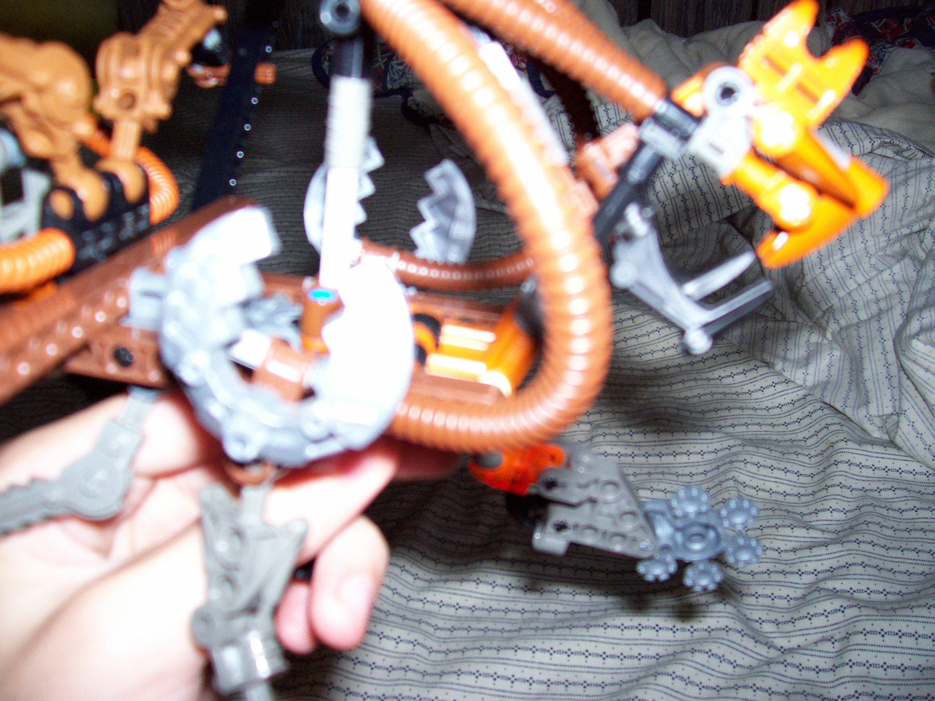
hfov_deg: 54.0
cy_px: 350
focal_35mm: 34
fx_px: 918
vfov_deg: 41.8
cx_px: 468
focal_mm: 5.6
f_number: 2.7
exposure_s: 1/112
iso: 140
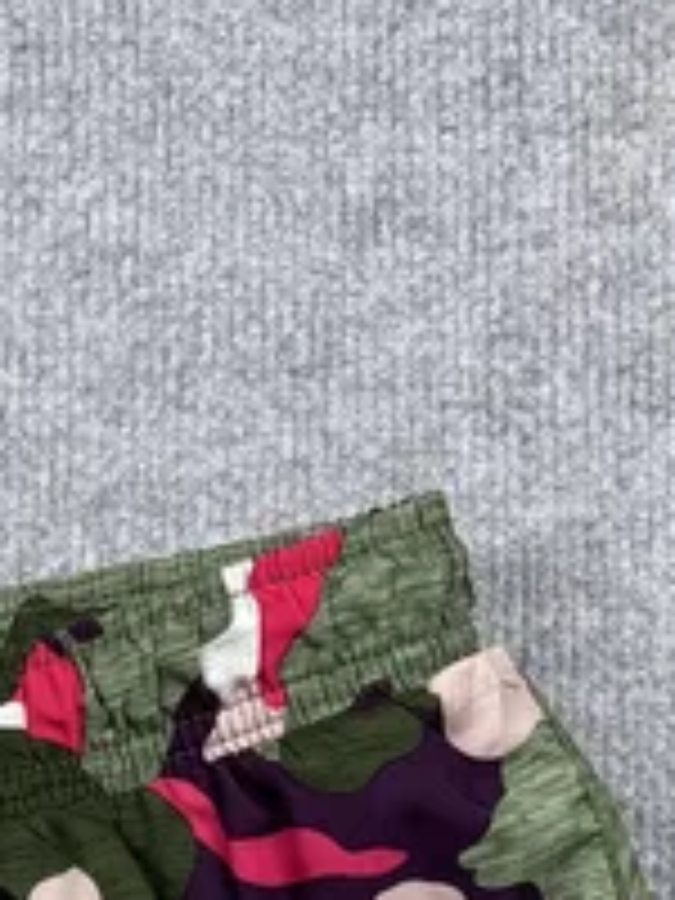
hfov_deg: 11.5
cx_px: -504
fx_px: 3120
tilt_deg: -58.3
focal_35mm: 120
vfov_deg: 14.8
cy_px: 1503
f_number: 1.78
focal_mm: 6.76
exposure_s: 1/417
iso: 80
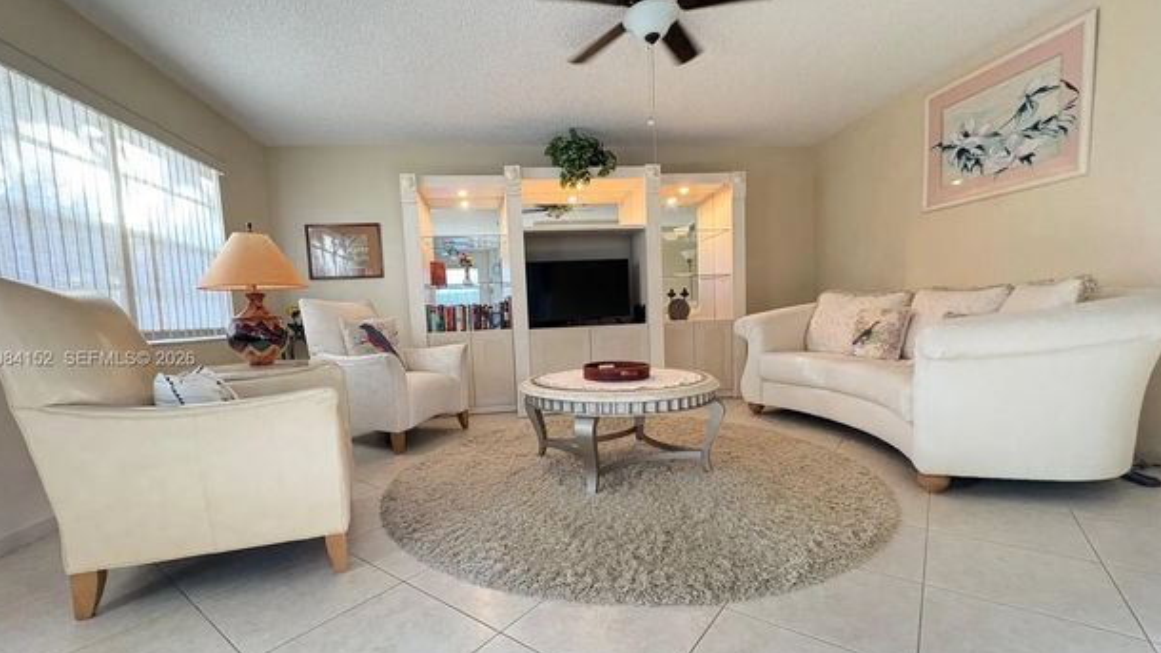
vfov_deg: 66.9
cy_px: 360
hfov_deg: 99.4
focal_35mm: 16
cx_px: 567
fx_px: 493
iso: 640
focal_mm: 2.22
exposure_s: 1/60
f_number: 2.2
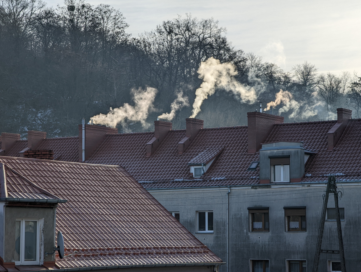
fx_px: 1170
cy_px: 129
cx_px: 189
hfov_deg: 17.5
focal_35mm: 112
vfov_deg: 13.3
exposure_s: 1/773
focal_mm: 19
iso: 33
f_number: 3.5
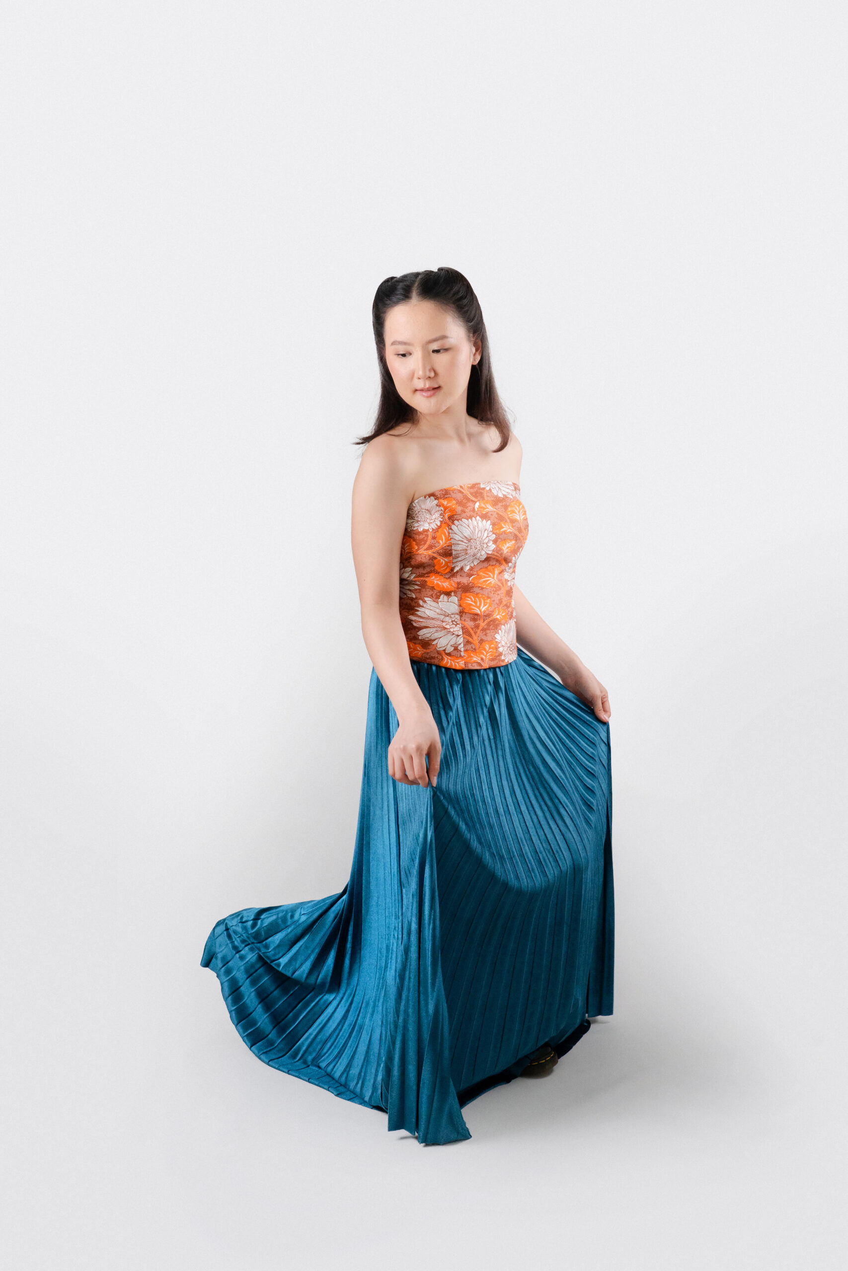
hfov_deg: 31.9
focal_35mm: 42
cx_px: 424
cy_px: 636
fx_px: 1484
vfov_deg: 46.4
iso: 1600
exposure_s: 1/125
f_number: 8
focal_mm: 42
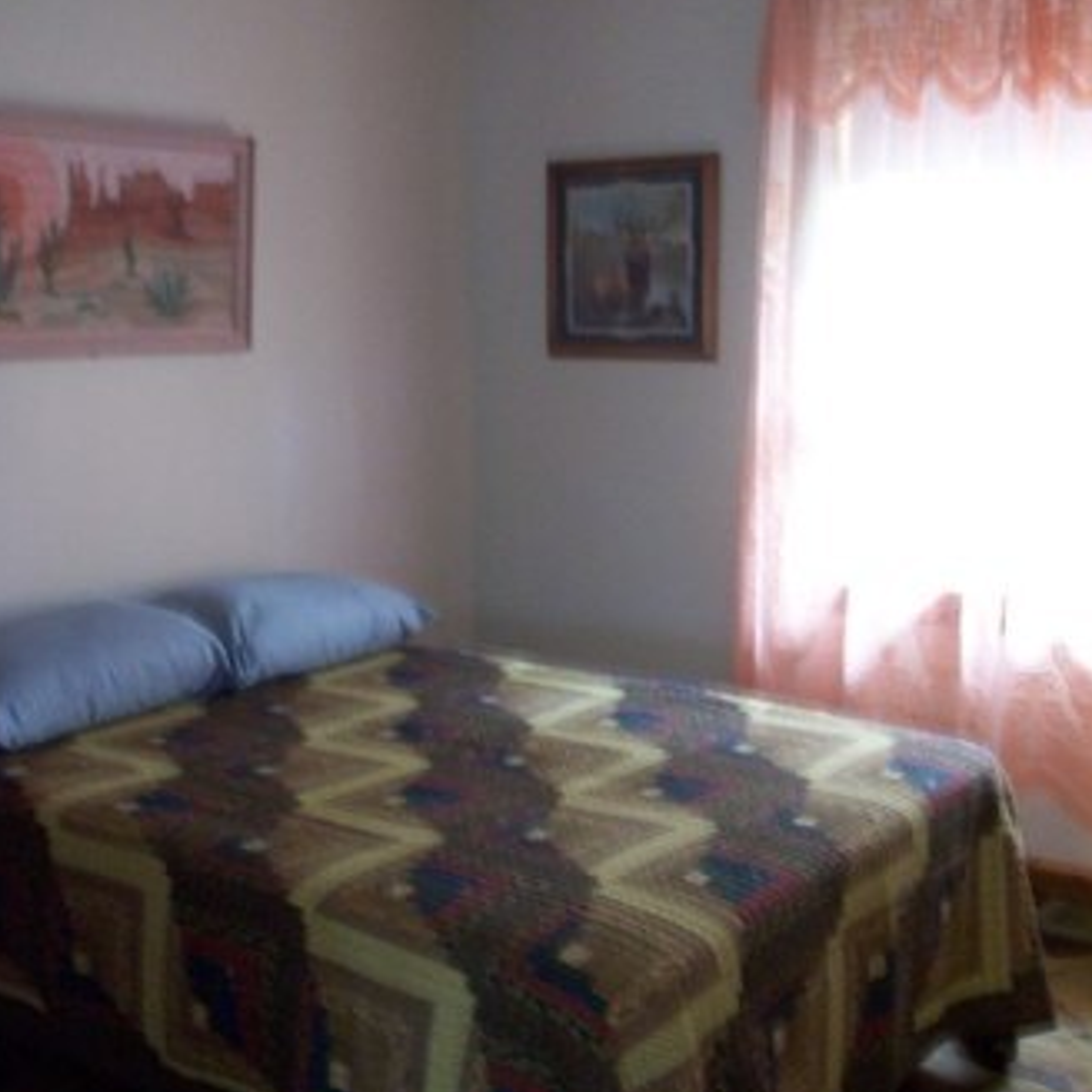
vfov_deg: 40.9
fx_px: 1463
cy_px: 556
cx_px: 539
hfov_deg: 40.9
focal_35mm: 41
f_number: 2.8
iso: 160
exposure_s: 1/4.78
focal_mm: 5.7
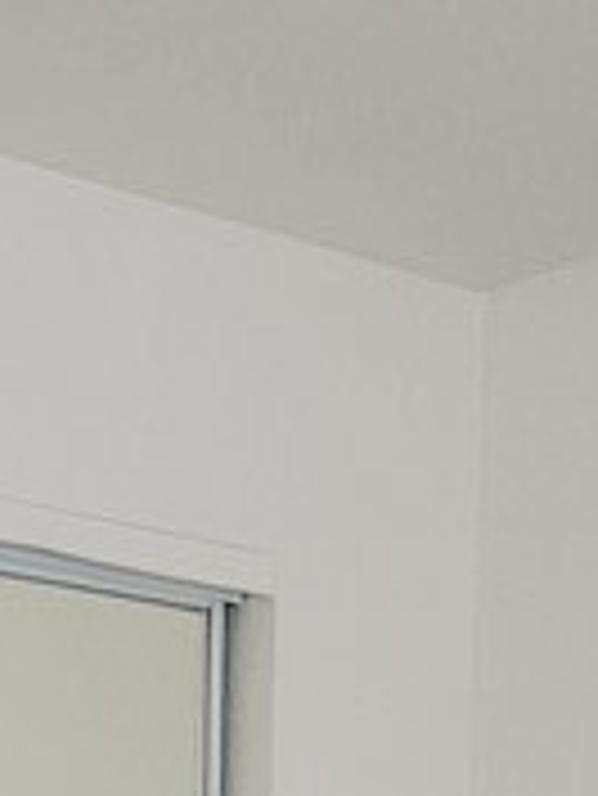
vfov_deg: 11.9
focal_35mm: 150
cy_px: 1547
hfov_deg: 9.5
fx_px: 3451
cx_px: -400
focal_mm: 5.4
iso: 500
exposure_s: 1/40
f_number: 1.8
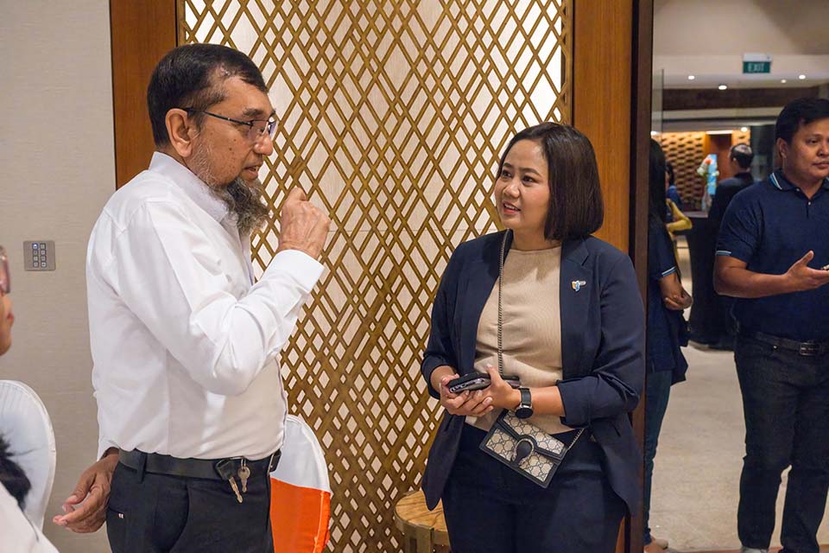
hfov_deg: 45.4
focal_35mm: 43
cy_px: 276
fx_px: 990
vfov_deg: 31.2
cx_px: 414
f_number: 6.3
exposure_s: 1/200
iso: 8000
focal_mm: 43
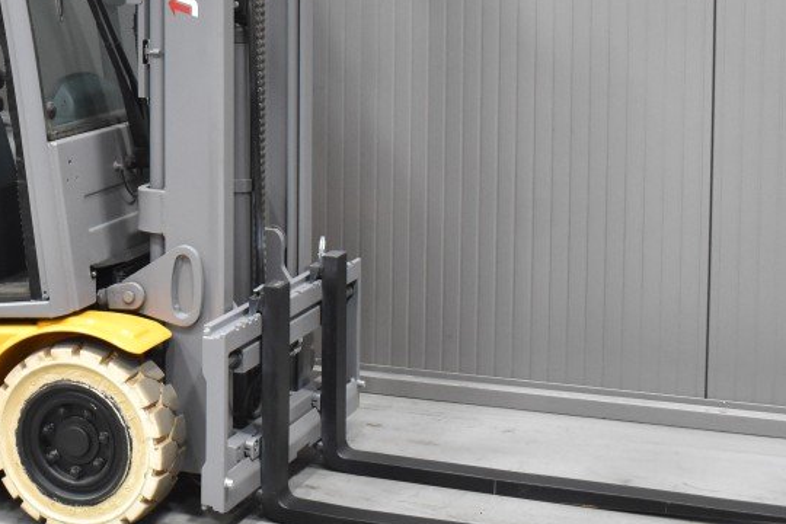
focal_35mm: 80
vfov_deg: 16.8
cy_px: 49
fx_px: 1747
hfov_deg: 24.4
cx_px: 31
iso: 1600
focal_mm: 24
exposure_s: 1/40
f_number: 5
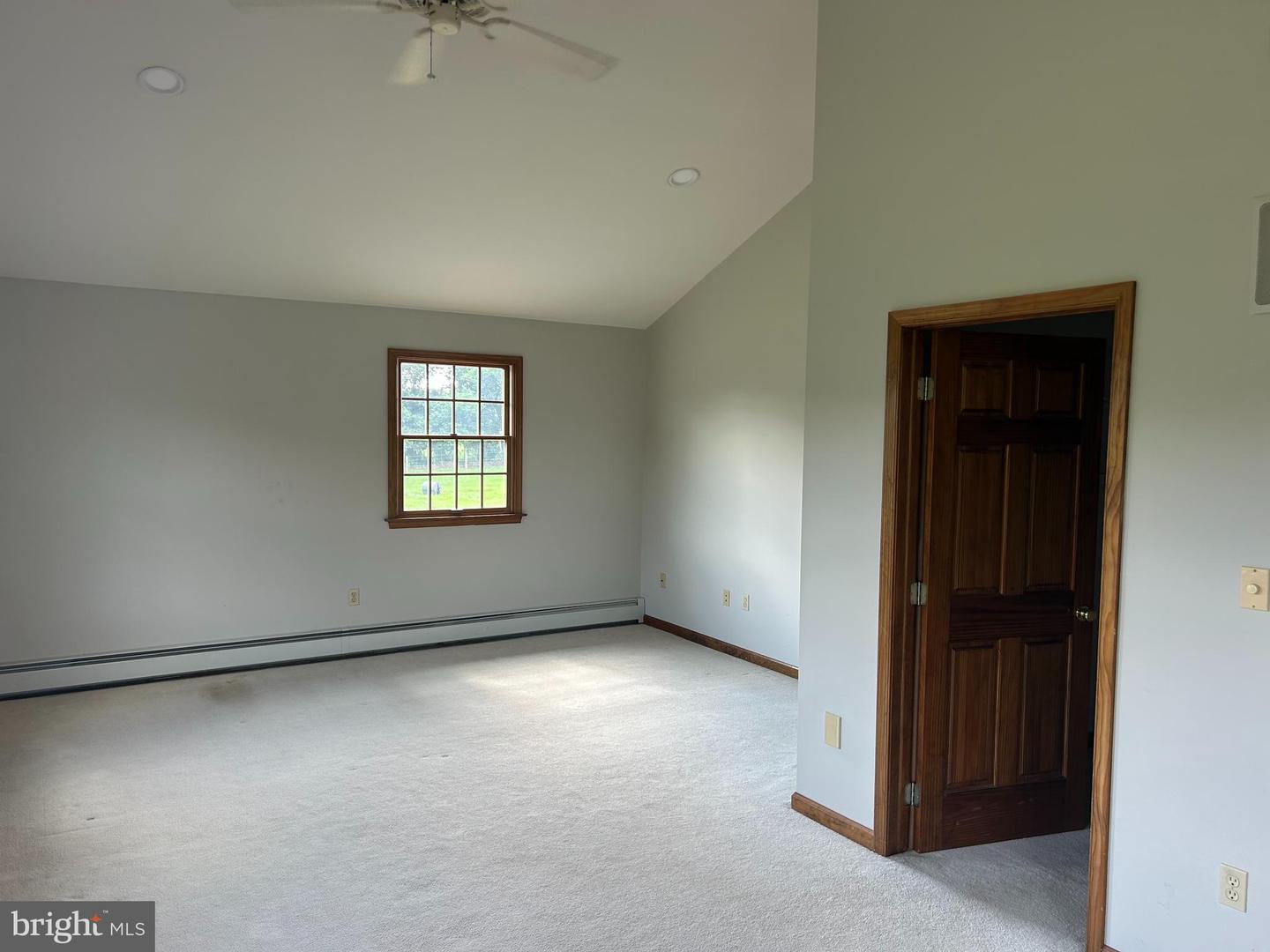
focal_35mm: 26
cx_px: 635
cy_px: 476
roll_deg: -0.8
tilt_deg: -3.5
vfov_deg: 53.1
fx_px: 954
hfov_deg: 67.3
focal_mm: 5.7
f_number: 1.5
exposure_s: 1/121
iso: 50
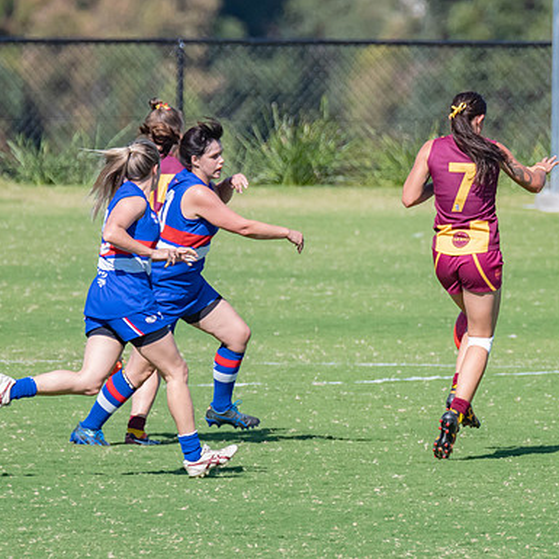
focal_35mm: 1521
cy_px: 270
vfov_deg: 1.2
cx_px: 438
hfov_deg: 1.2
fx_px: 27789
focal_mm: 600
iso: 1000
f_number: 8
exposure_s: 1/2000
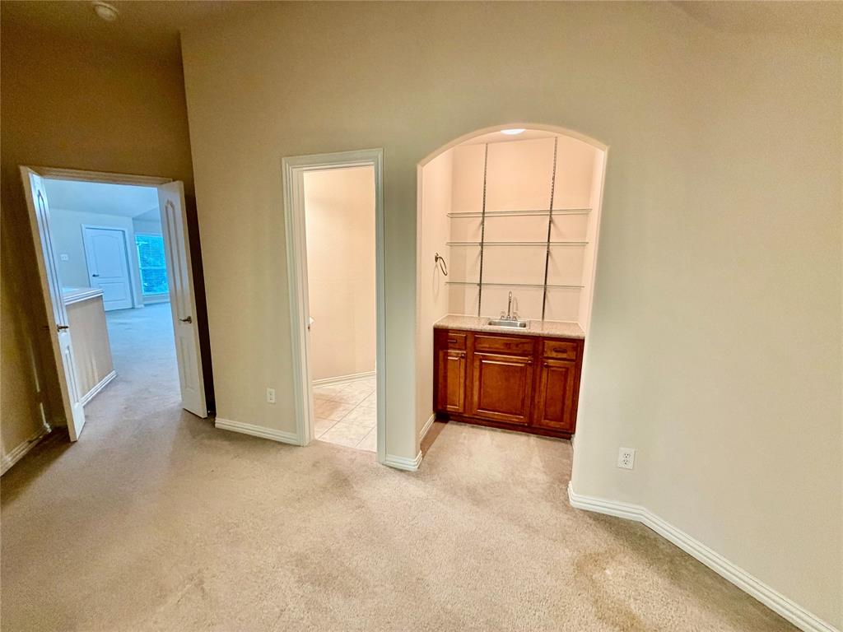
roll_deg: -0.6
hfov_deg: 102.1
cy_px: 316
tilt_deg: -9.3
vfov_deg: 85.7
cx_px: 422
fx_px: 341
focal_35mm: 14
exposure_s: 1/60
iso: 400
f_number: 2.2
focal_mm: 2.22
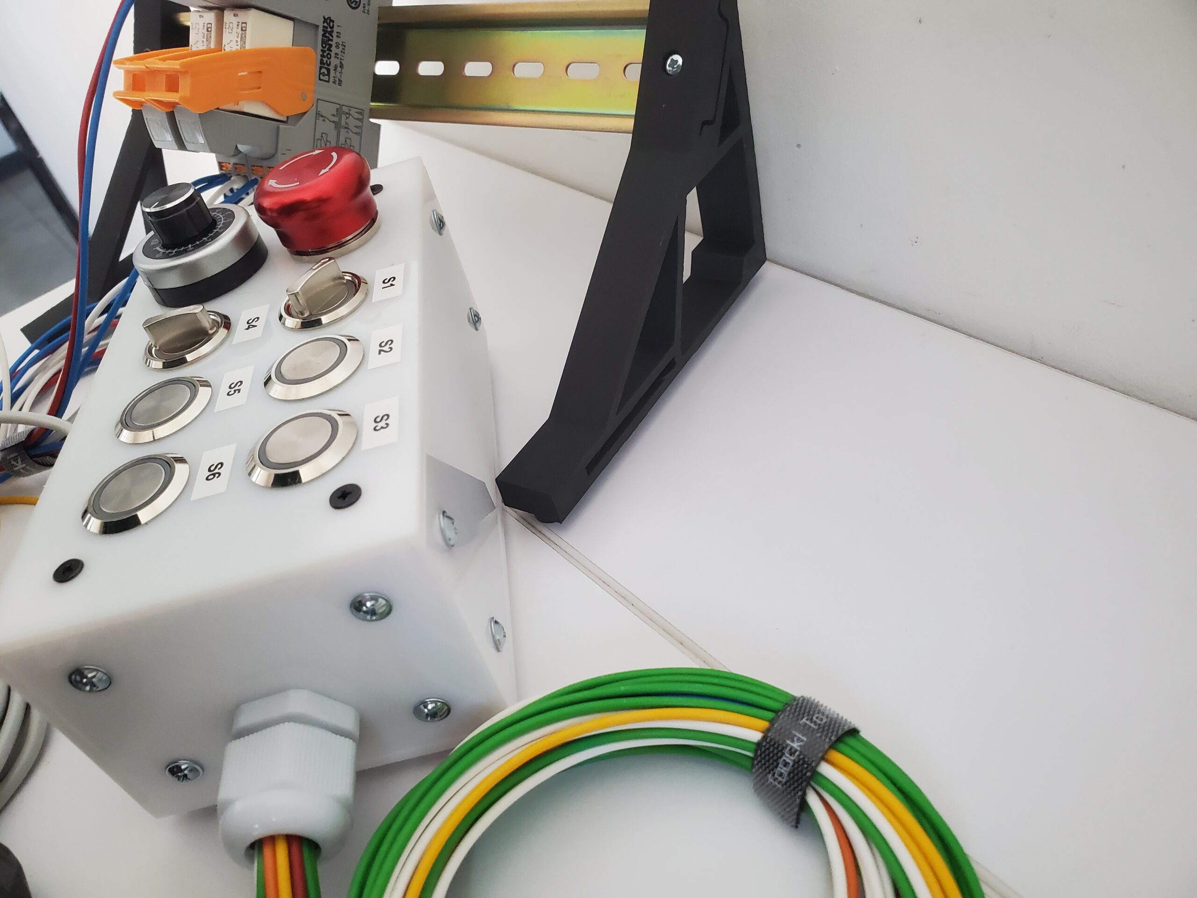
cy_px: 449
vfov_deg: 53.1
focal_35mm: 26
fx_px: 899
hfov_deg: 67.3
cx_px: 598
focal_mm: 4.3
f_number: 2.4
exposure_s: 1/120
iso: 250
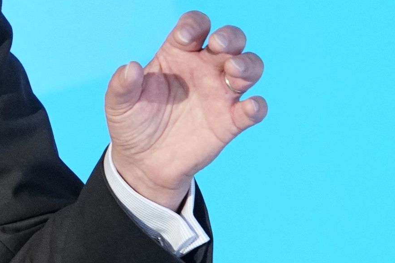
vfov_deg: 2.6
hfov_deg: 3.8
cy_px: 123
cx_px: -348
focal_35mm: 539
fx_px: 5914
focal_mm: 118
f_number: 5
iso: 5000
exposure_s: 1/200
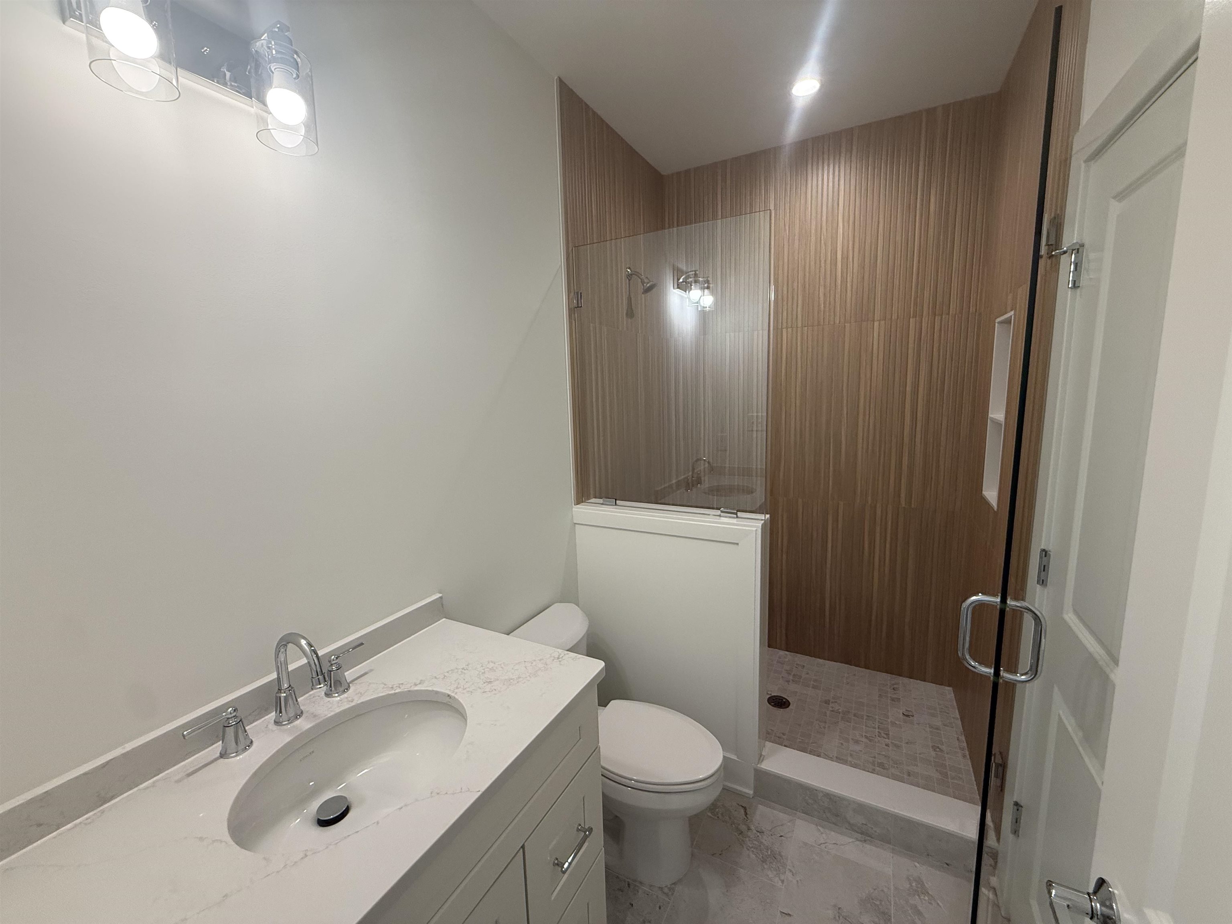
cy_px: 462
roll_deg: +1.9
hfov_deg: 102.1
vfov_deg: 85.7
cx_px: 616
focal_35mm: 14
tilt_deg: -8.4
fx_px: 498
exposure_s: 1/120
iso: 200
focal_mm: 2.22
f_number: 2.2
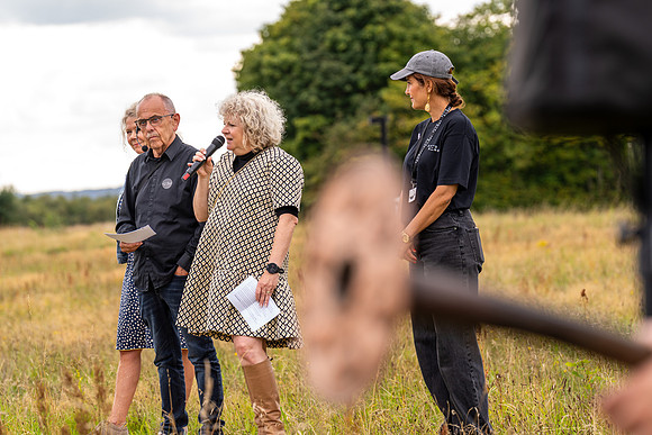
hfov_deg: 13.6
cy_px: 218
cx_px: 326
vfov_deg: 9.1
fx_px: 2735
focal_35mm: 151
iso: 80
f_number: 4.5
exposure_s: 1/160
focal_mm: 151
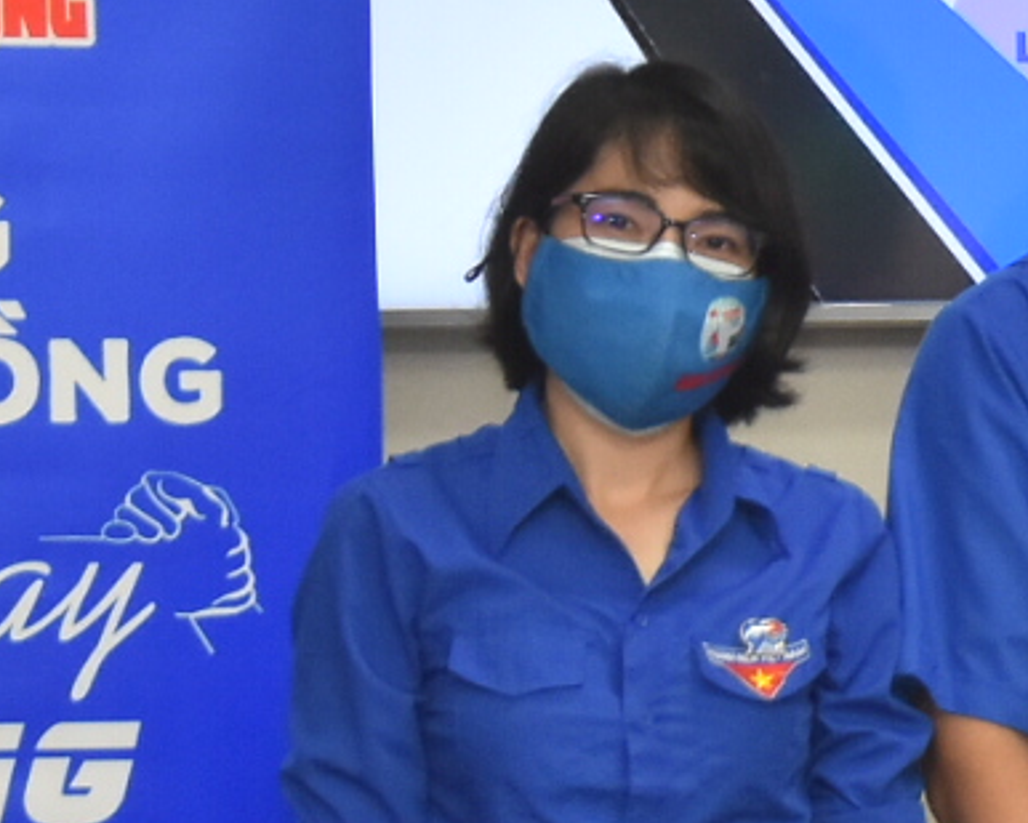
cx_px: 1412
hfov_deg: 6.2
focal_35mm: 307
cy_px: 309
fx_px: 9343
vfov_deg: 5.0
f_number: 5.6
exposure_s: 1/100
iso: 800
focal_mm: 52
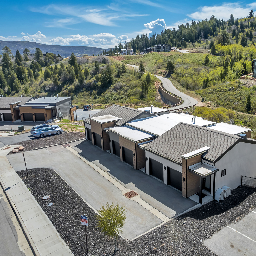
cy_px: 124
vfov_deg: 55.6
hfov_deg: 54.2
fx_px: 243
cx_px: 176
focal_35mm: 29
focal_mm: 8.38
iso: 100
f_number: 2.8
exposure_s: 1/2000
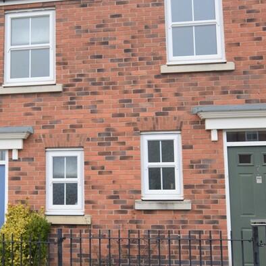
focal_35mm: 43
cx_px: 76
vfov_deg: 39.1
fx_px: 375
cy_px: 143
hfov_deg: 38.3
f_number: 4.5
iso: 400
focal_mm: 13
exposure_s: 1/80
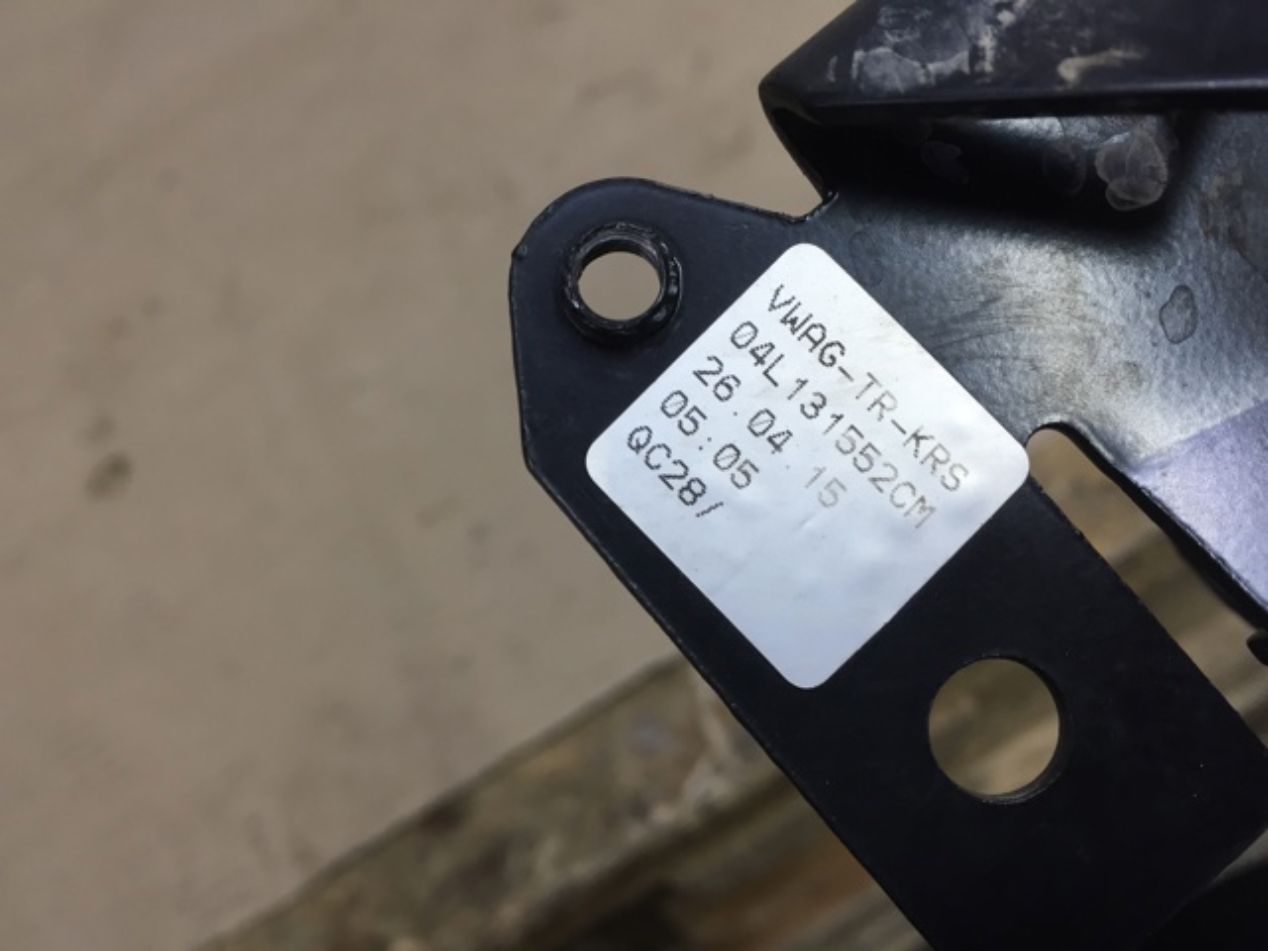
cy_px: 476
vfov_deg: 48.2
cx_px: 634
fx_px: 1062
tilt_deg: -48.9
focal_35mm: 29
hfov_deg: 61.7
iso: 32
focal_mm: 4.15
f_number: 2.2
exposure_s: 1/33
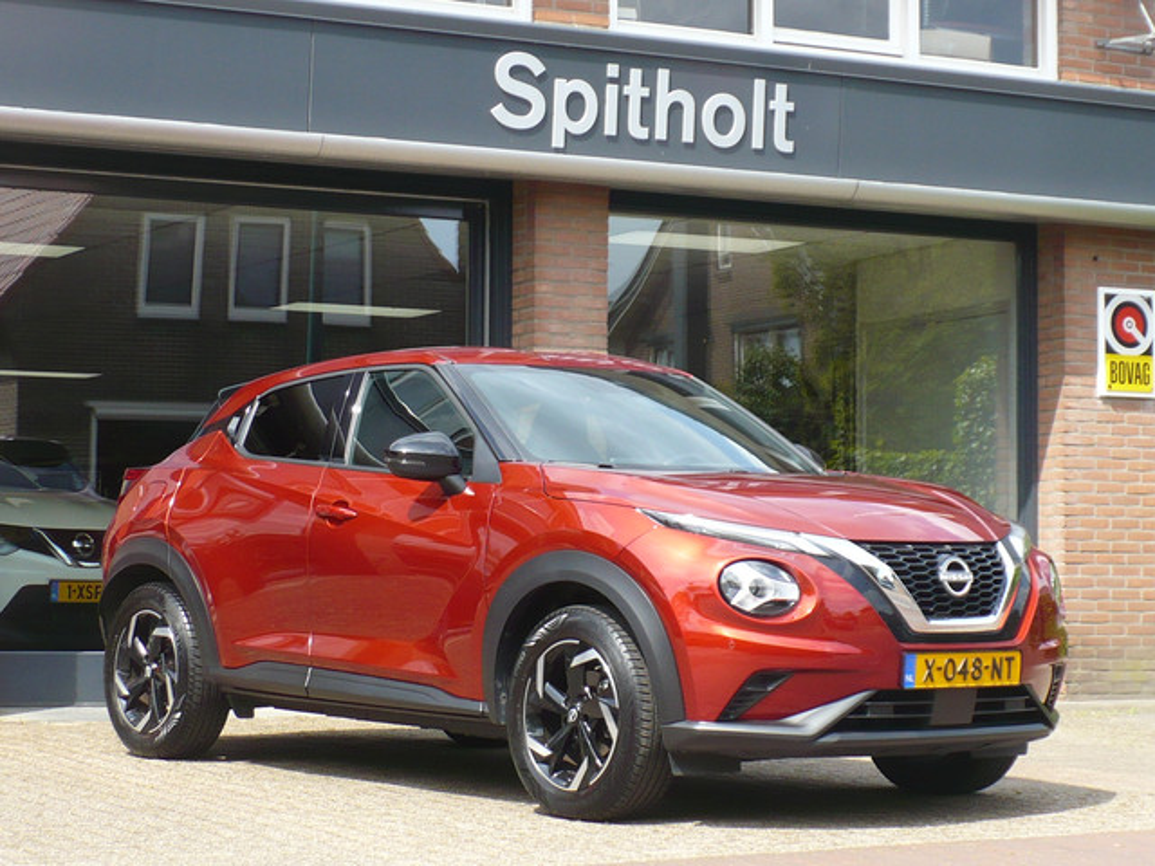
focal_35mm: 89
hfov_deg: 22.0
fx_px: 2970
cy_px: 433
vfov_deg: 16.6
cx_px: 578
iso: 100
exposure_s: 1/400
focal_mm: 9.9
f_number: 3.1
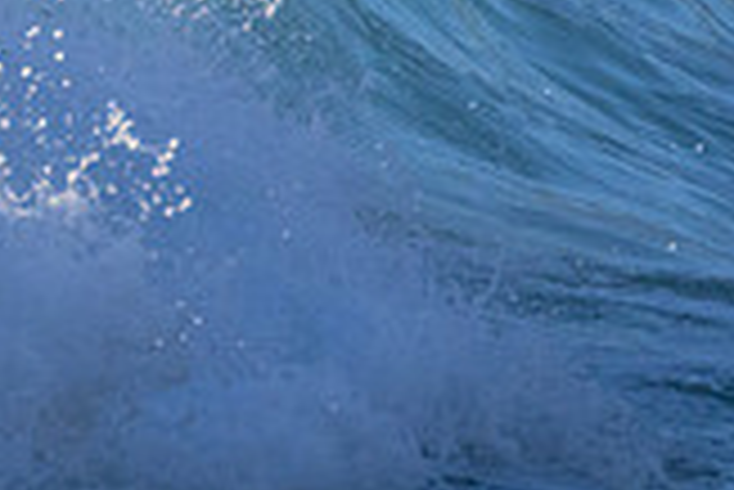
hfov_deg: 0.6
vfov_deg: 0.4
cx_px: 93
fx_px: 68444
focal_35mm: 3354
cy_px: -298
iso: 2800
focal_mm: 800
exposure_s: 1/2000
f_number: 11
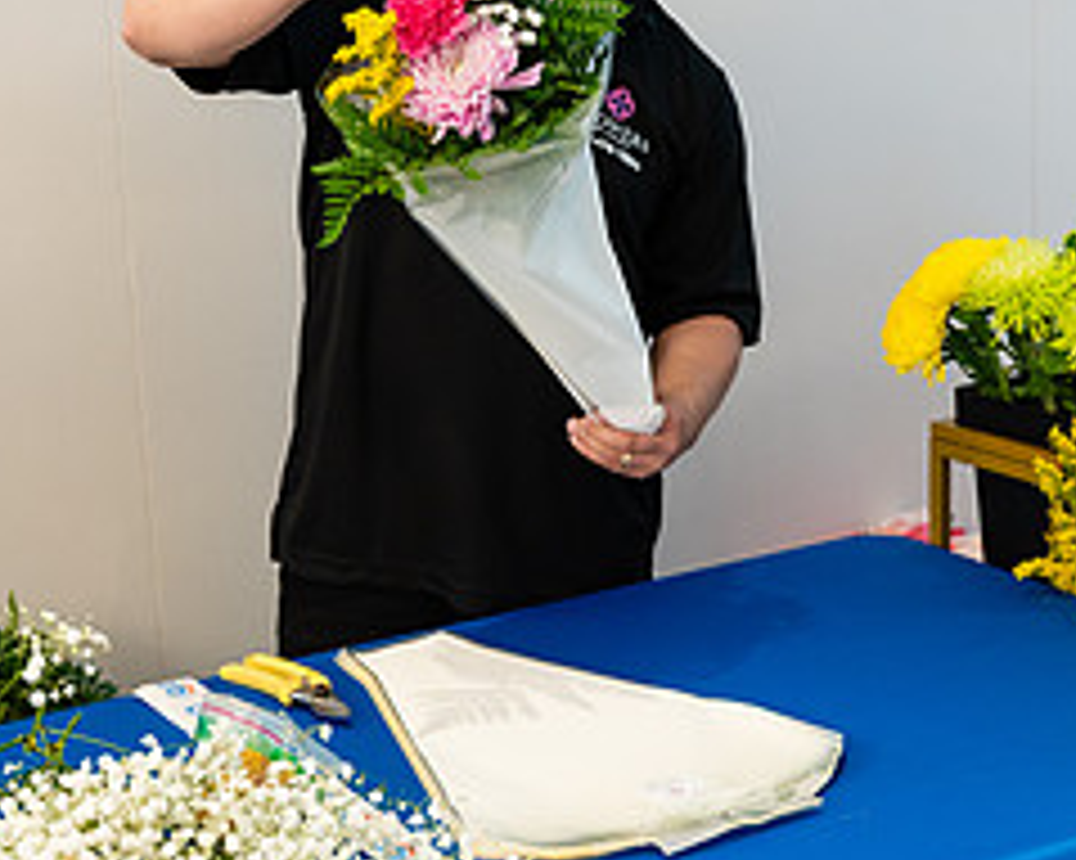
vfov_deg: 21.2
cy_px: 315
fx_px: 2292
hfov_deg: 26.4
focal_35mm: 72
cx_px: 525
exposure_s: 1/200
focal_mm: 29.5
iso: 1600
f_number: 3.2
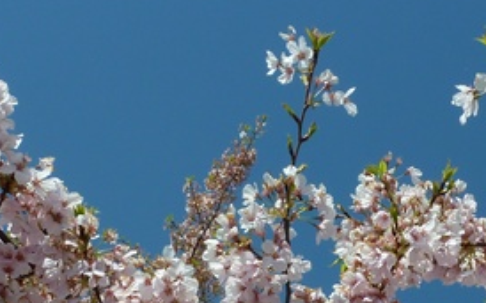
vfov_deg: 14.2
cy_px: 392
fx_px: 1165
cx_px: 310
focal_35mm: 88
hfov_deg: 23.5
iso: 80
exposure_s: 1/500
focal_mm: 5.7
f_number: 5.6
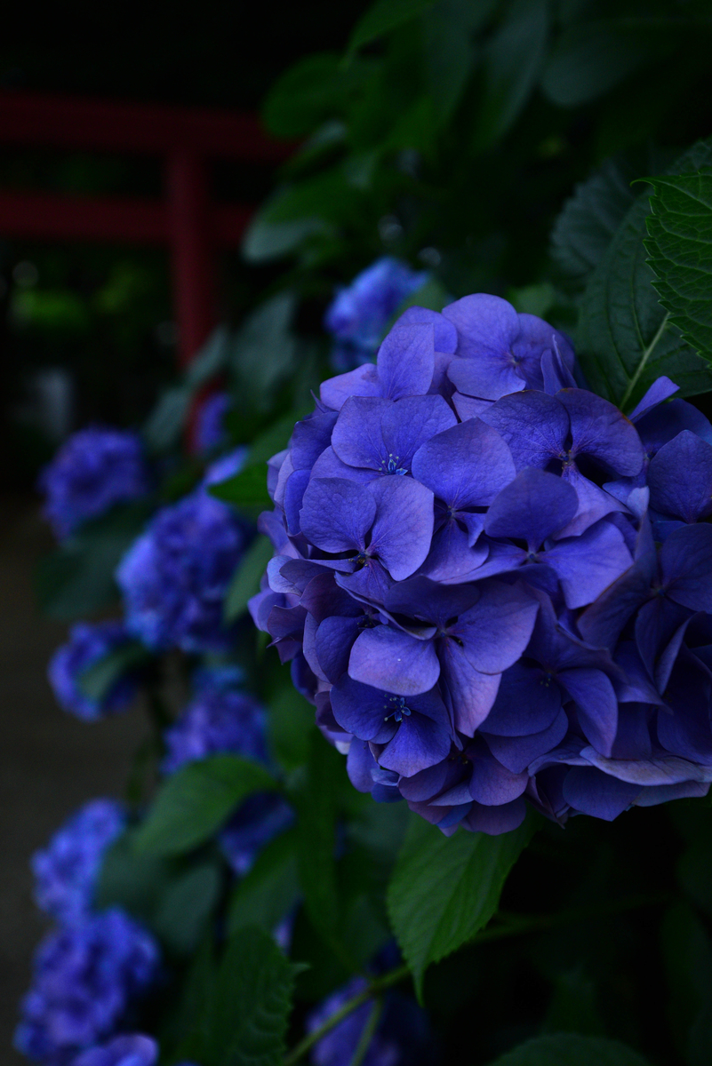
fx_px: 1037
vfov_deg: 54.4
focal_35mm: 35
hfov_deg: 37.9
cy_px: 533
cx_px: 356
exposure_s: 1/200
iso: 1250
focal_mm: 35
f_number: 5.6
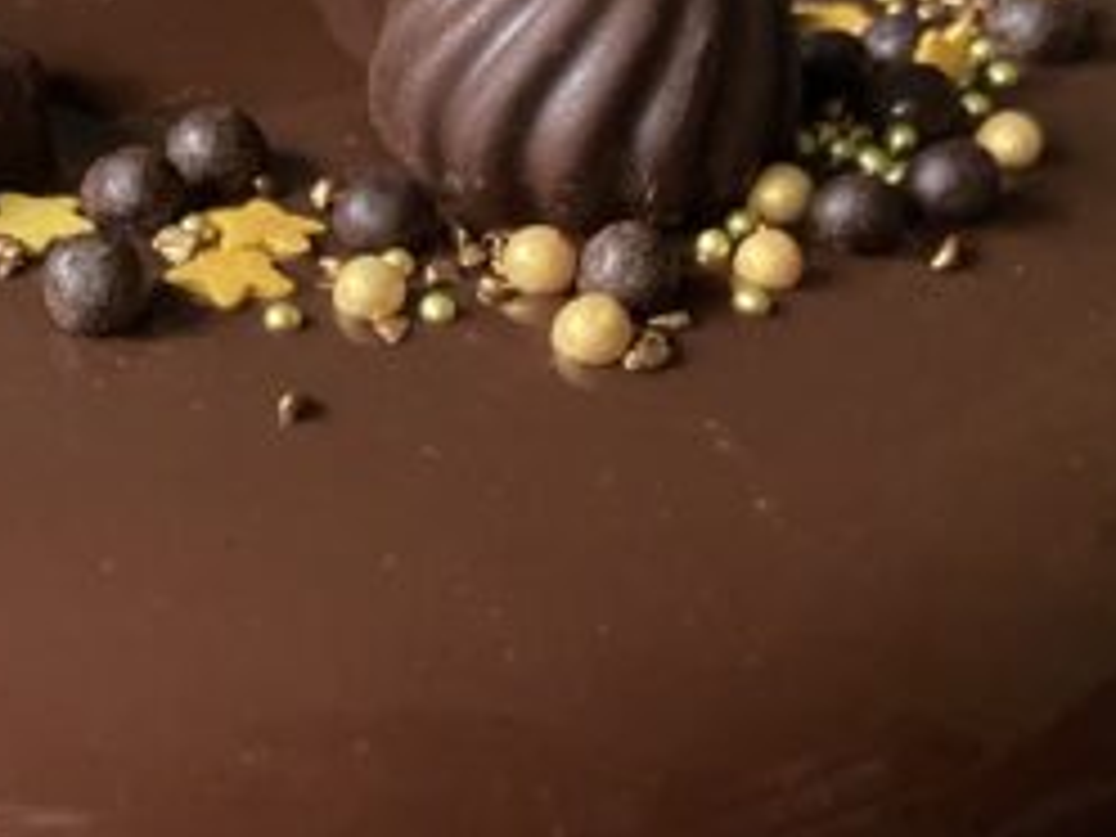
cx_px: 214
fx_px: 2257
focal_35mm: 70
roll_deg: -3.0
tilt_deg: -36.8
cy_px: 598
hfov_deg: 27.2
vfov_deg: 20.9
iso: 800
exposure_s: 1/30
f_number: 1.8
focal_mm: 4.25
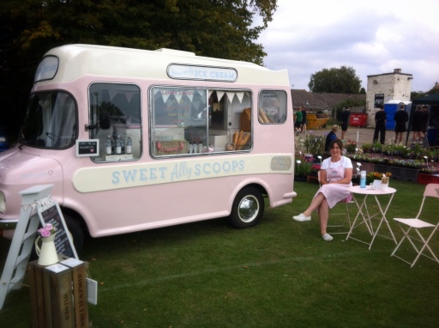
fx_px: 443
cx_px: 220
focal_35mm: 35
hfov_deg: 52.7
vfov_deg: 40.6
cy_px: 164
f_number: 2.8
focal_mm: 3.85
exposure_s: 1/973
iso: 80
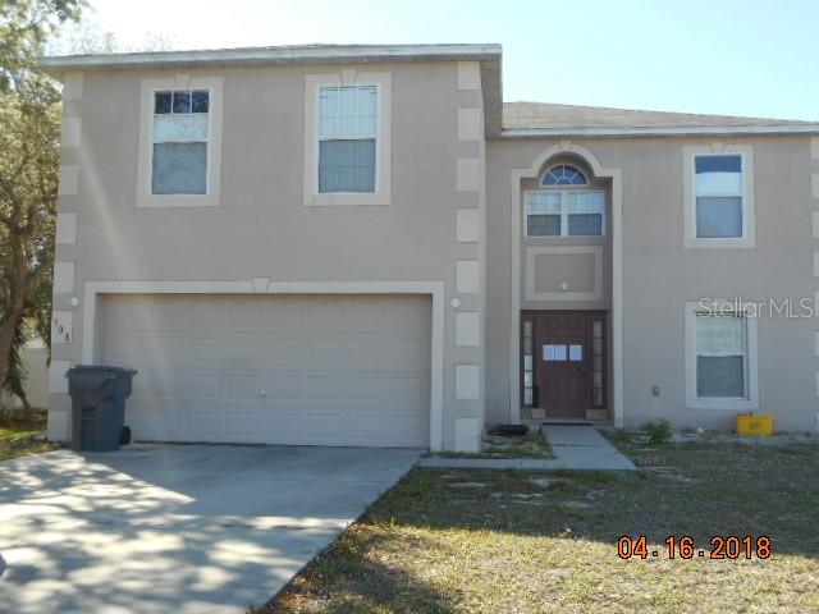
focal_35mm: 39
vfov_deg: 36.8
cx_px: 410
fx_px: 923
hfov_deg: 47.9
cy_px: 307
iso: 80
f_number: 4.5
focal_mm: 6.9
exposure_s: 1/160
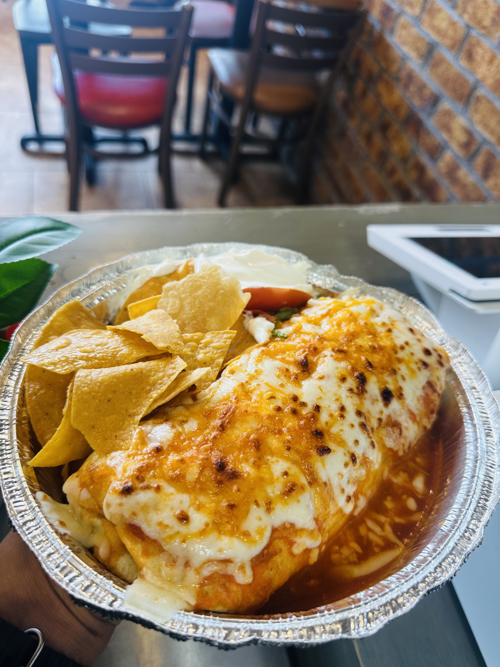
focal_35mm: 24
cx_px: 250
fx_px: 462
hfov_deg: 56.8
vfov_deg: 71.6
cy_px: 334
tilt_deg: -50.0
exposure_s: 1/60
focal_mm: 6.86
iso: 125
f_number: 1.78
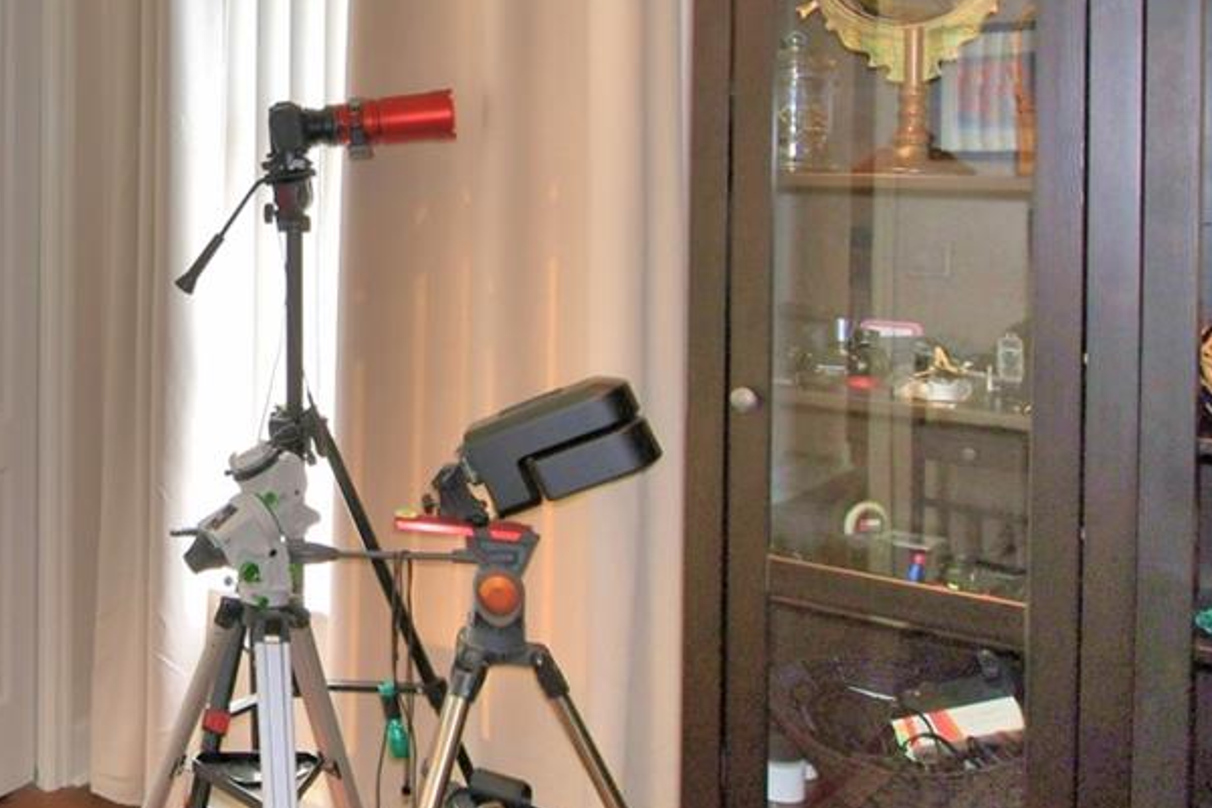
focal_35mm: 40
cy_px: 154
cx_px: 53
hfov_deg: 43.0
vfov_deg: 32.4
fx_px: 1347
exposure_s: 1/100
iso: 100
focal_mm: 10
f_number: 4.5
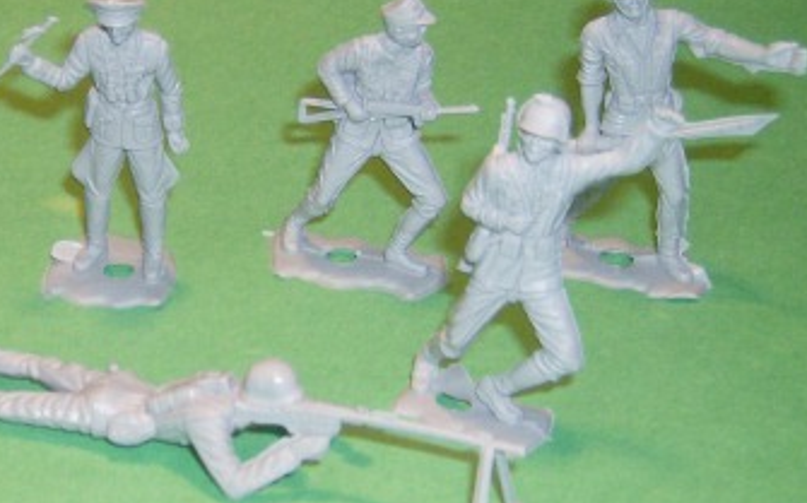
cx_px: 99
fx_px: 1693
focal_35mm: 77
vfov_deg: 16.9
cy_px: 294
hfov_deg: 26.0
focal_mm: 6.4
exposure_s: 1/66.6
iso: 200
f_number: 2.9
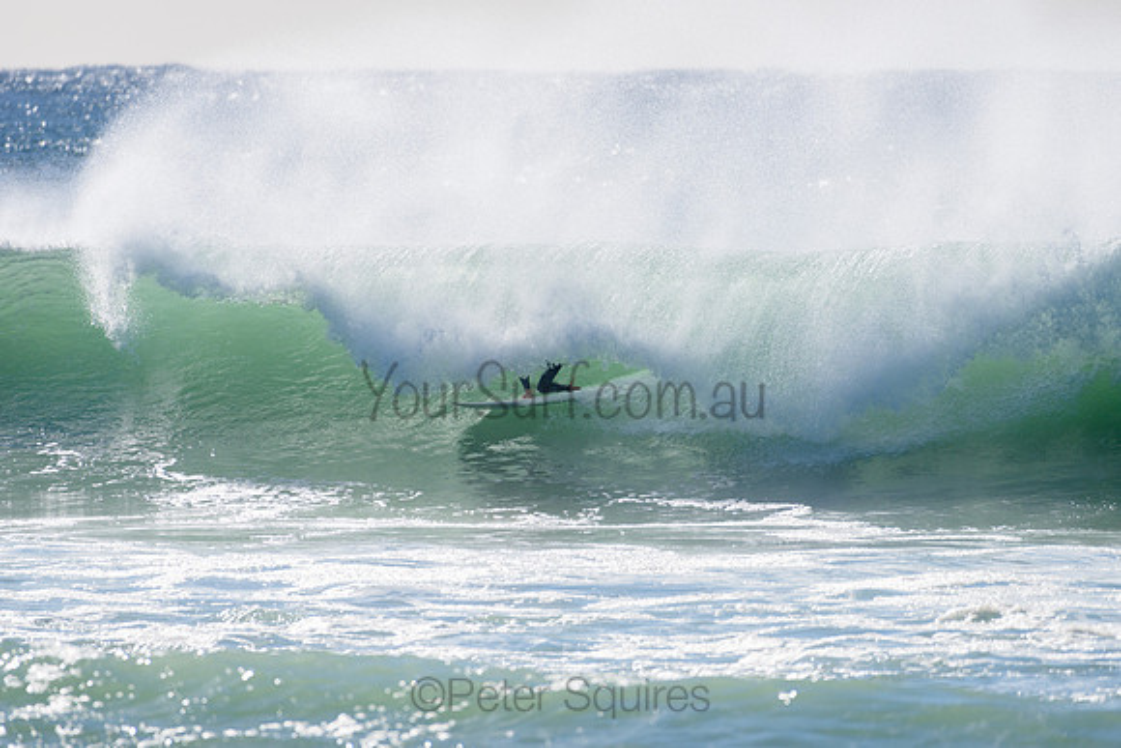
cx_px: 567
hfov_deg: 4.0
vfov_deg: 2.7
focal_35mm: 511
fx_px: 15900
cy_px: 374
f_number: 5.6
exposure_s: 1/2000
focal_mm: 500
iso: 160
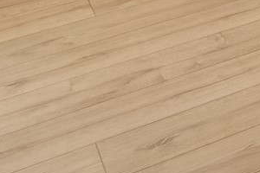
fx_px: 838
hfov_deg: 10.0
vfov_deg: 8.9
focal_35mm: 116
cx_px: 871
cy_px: -400
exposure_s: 1/1.25
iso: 200
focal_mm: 16
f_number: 9
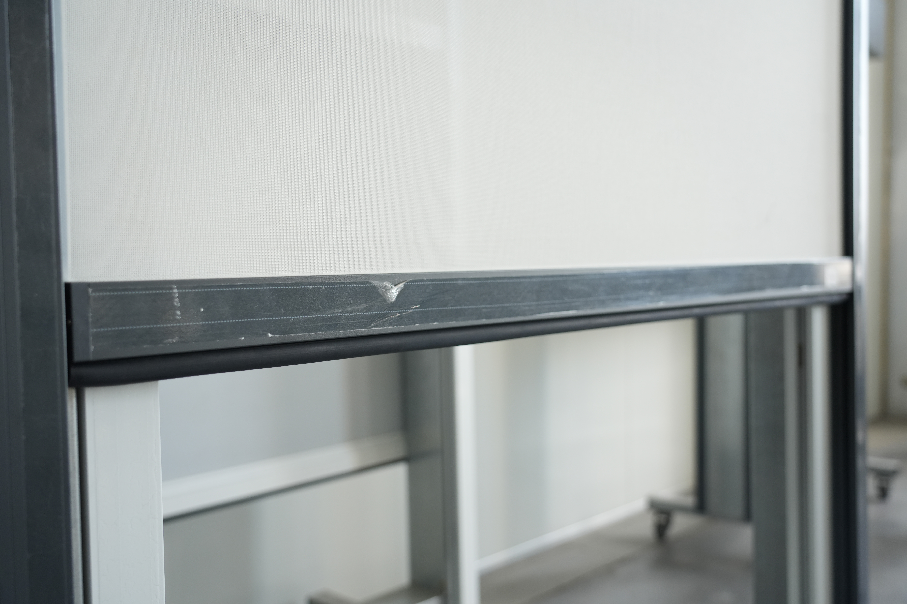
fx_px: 882
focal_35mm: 35
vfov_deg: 37.9
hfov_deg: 54.4
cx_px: 454
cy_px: 302
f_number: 4
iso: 800
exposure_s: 1/60
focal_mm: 35
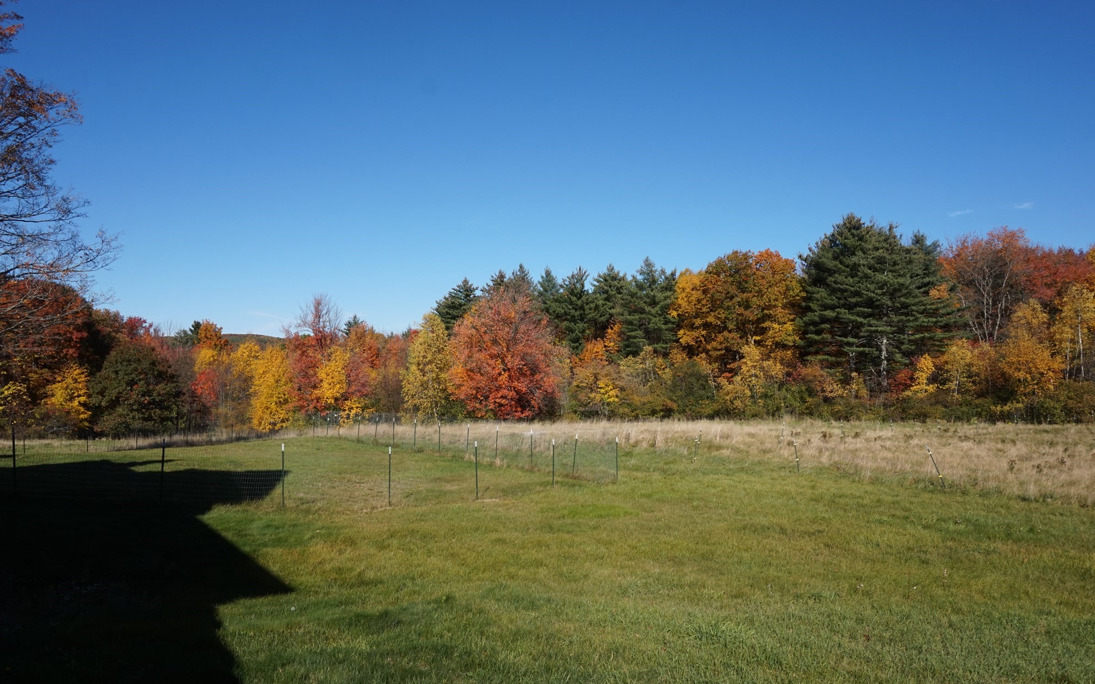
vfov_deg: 49.3
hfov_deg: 72.5
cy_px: 351
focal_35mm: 25
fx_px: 746
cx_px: 554
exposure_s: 1/200
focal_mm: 16
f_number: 11
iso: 100
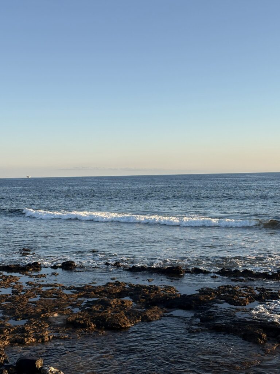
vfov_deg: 36.8
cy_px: 187
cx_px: 140
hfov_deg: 28.0
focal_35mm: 52
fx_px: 561
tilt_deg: +0.1
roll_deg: +0.9
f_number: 1.6
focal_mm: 5.96
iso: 40
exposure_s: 1/1901
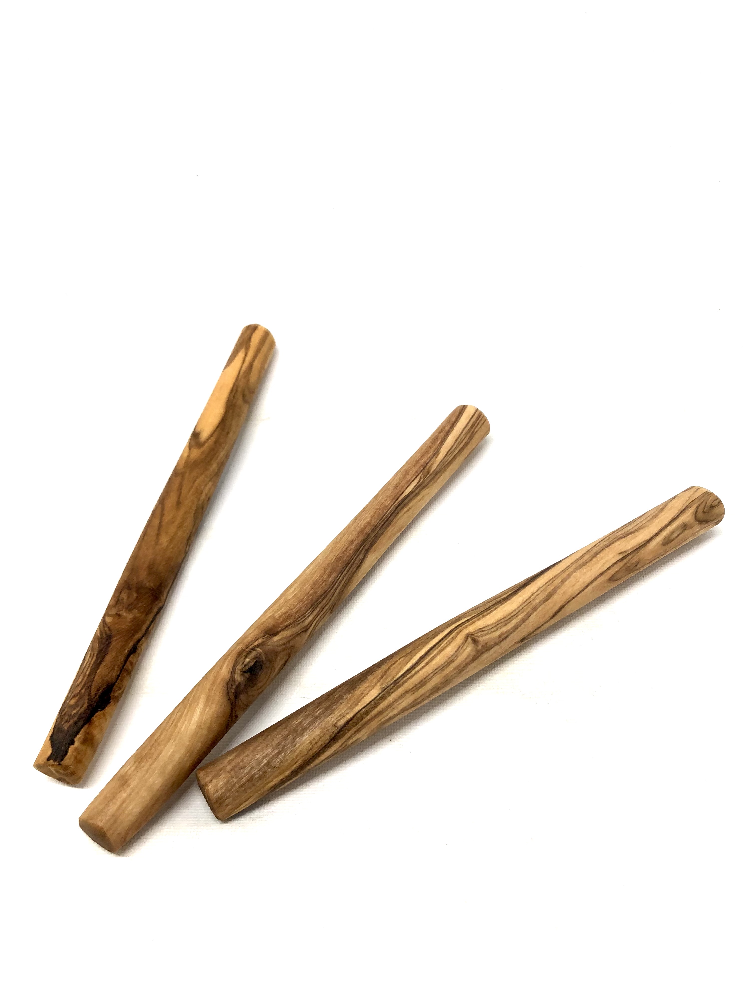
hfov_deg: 49.7
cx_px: 378
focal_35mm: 28
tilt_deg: -52.4
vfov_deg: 63.4
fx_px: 814
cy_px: 504
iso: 32
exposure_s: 1/100
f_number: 1.8
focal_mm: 3.99
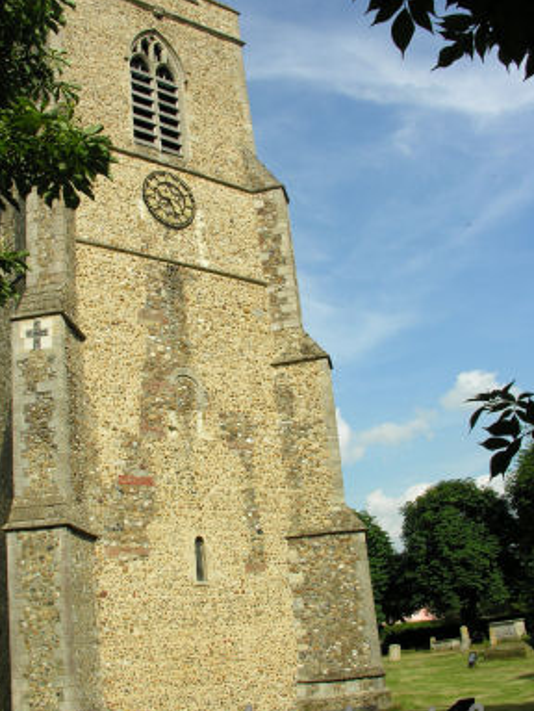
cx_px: 216
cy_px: 349
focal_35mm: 42
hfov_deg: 34.3
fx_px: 862
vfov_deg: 44.8
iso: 50
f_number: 6.3
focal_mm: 8.9
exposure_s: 1/185
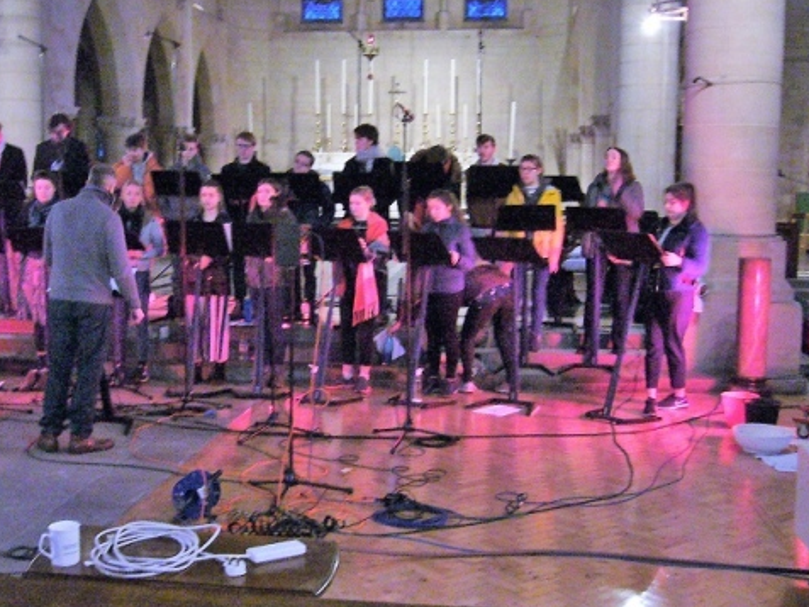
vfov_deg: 32.9
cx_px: 343
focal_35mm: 44
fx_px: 1029
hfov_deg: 42.8
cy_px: 314
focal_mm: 5.8
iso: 200
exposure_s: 1/8
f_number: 2.8
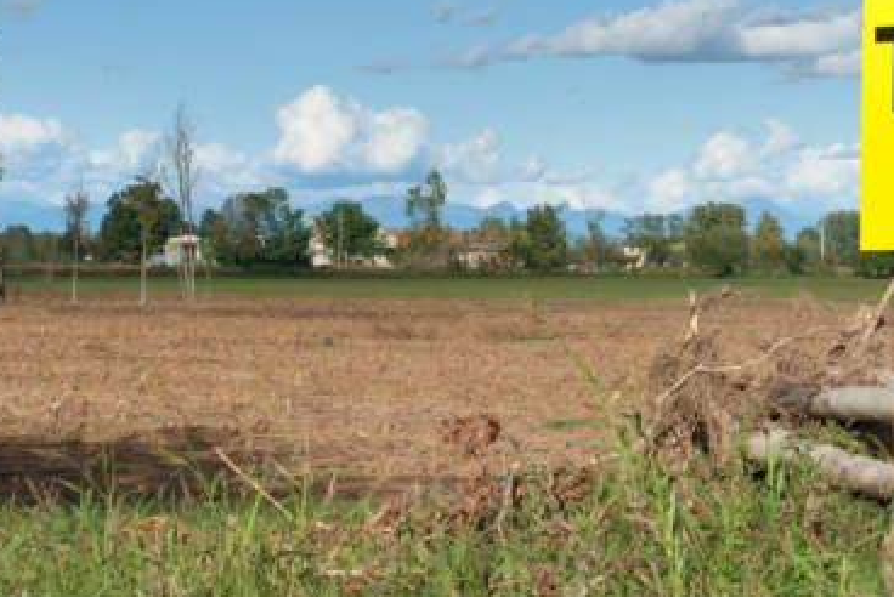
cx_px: 673
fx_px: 3529
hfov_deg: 14.4
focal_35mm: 142
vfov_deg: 9.7
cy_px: 204
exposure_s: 1/250
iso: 100
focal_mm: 50
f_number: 8
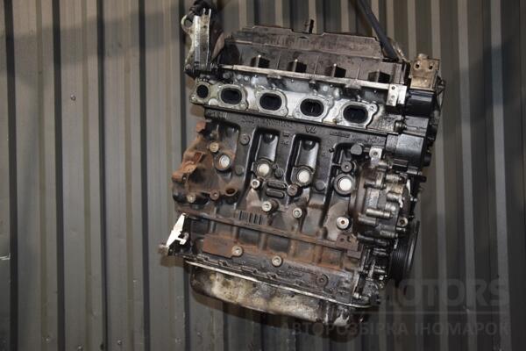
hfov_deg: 53.1
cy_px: 176
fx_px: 526
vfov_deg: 36.9
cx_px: 263
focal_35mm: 36
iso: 800
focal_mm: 24
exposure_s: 1/60
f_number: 5
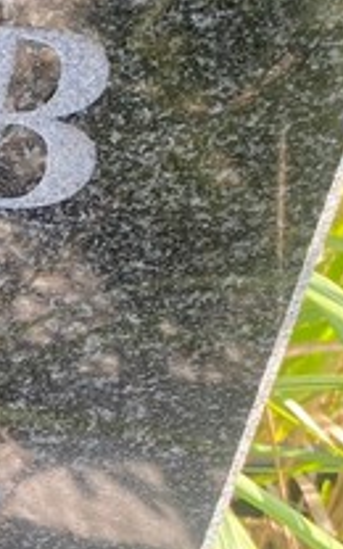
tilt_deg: -42.0
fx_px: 1585
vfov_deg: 19.6
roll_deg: +2.3
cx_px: -514
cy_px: 346
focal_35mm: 106
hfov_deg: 10.4
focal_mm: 4.25
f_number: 1.8
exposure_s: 1/203
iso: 32
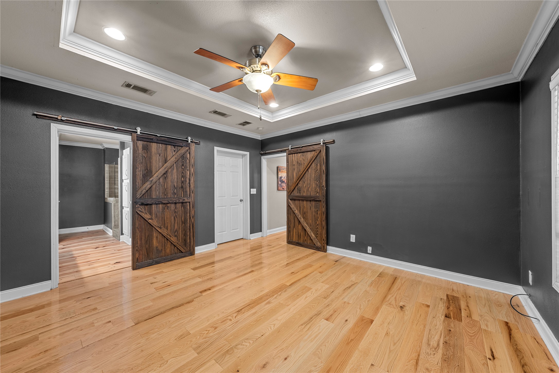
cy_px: 186
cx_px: 280
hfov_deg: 108.3
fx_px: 202
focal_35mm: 13
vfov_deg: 85.4
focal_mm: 13
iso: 320
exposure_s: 5
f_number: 9
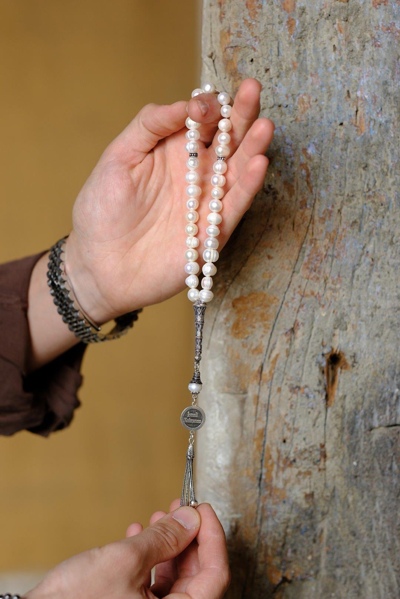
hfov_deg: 16.3
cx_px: 200
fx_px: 1400
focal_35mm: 84
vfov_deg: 24.2
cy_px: 300
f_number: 2.2
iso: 400
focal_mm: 56
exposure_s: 1/250
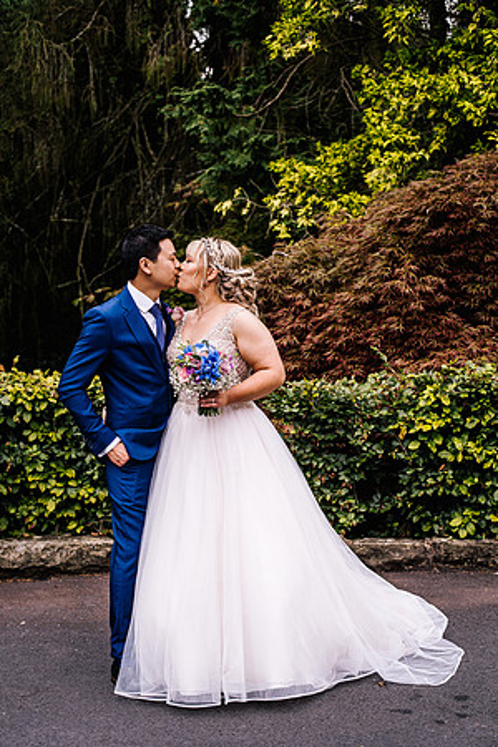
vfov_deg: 39.6
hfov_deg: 27.0
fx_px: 1037
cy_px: 374
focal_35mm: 50
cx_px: 249
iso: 200
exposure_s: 1/500
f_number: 4
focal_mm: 50
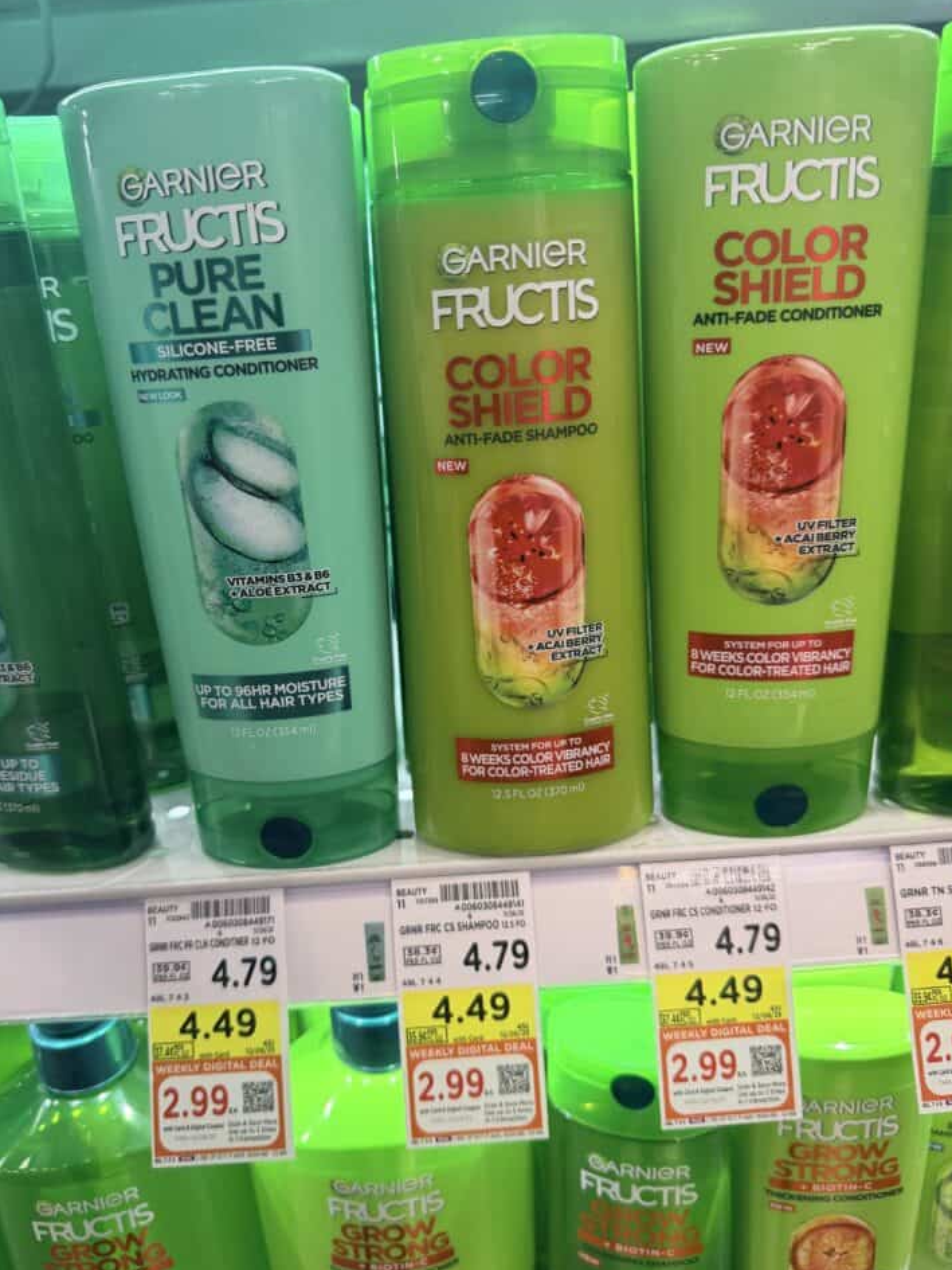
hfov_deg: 53.0
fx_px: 953
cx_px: 448
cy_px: 609
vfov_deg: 67.3
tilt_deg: -20.3
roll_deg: +4.4
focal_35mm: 26
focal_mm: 6.76
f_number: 1.78
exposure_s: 1/120
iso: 125
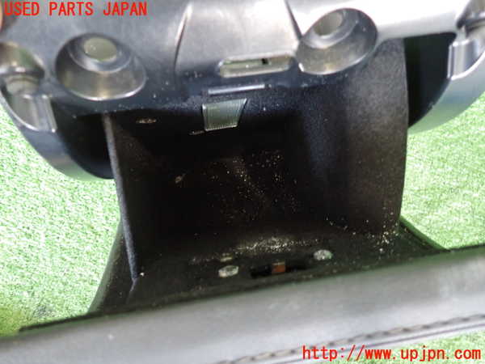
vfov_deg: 54.9
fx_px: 350
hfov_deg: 69.4
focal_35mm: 25
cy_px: 182
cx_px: 242
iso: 800
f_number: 2
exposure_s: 1/25
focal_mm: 4.5
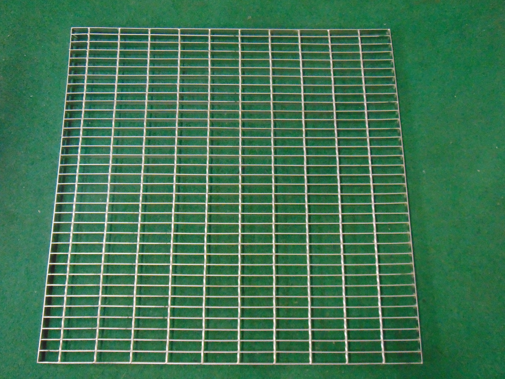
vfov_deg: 46.8
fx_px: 438
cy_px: 190
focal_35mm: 30
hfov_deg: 60.0
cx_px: 252
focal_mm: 5.4
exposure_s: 1/30
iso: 800
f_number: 3.1
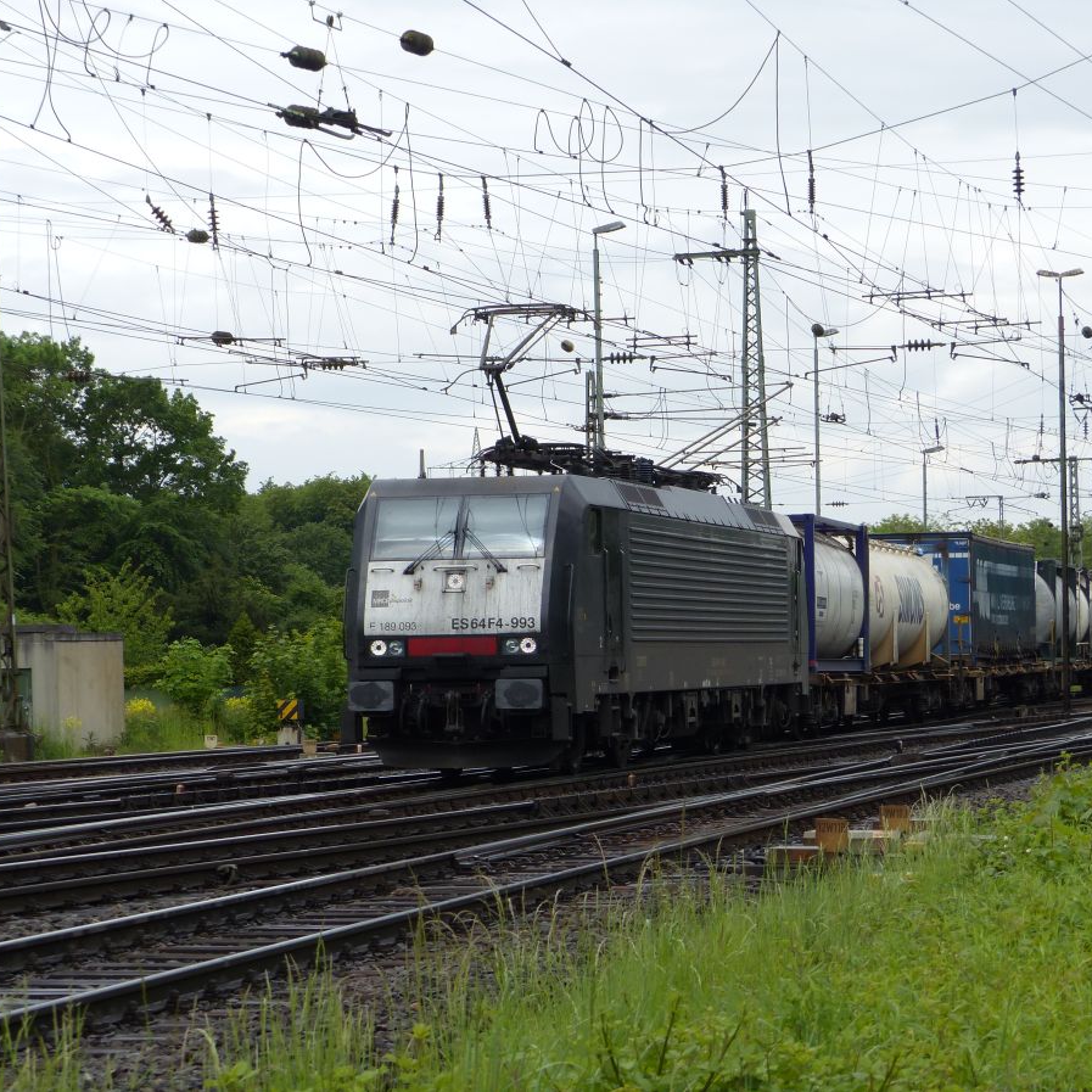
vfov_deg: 14.9
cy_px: 545
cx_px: 559
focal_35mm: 117
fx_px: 4176
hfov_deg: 14.9
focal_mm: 17.8
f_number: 4
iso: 100
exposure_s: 1/640
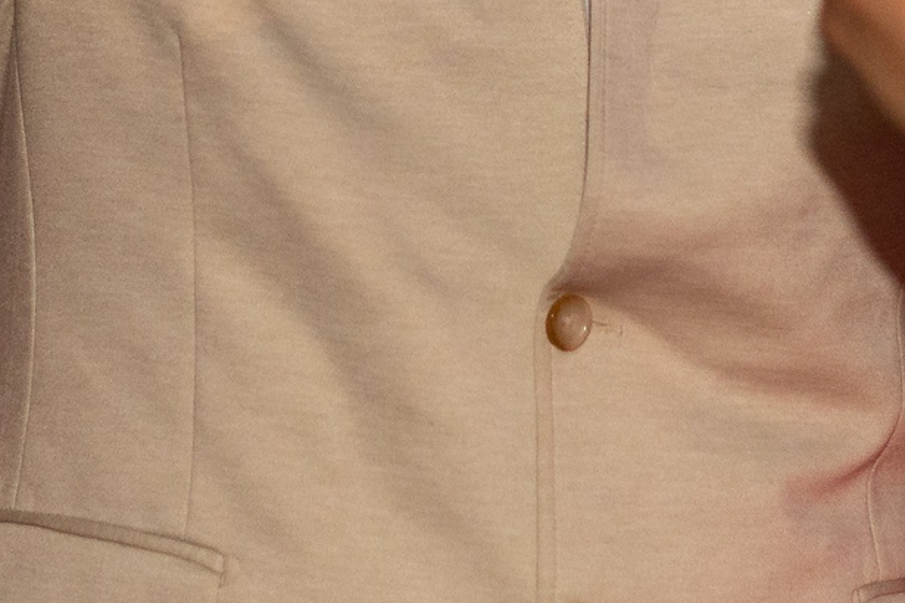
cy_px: -315
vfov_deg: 6.5
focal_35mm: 208
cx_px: 508
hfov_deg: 9.9
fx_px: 5228
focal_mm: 50
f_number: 1.6
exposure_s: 1/200
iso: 1250
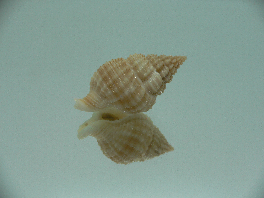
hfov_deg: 52.6
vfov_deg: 40.7
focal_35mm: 35
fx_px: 267
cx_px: 132
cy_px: 99
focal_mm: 4.6
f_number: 2.8
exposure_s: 1/60
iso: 80
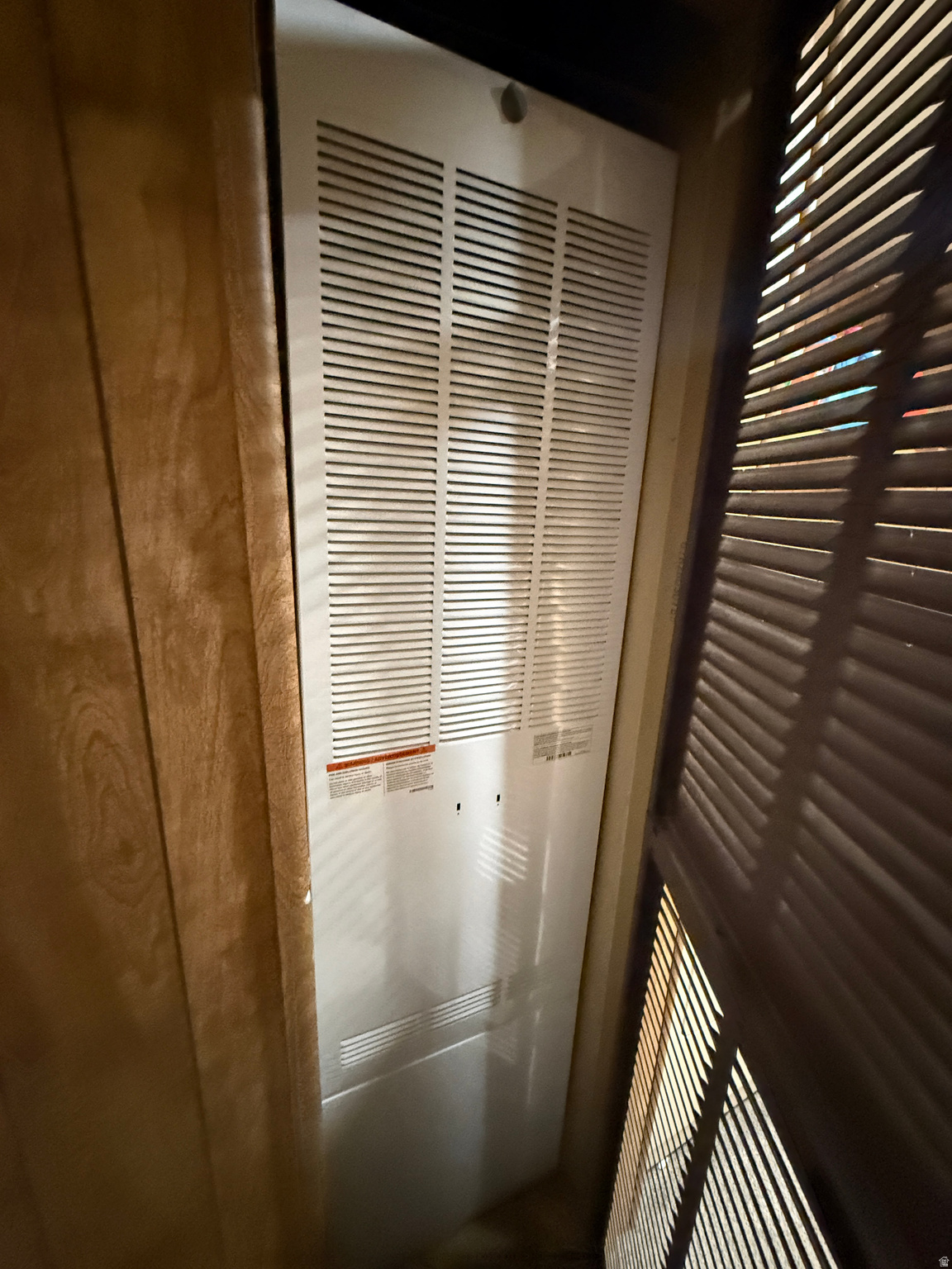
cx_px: 476
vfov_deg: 102.1
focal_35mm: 14
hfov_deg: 85.7
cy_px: 634
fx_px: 513
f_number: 2.2
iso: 2000
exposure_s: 1/30
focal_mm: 2.22
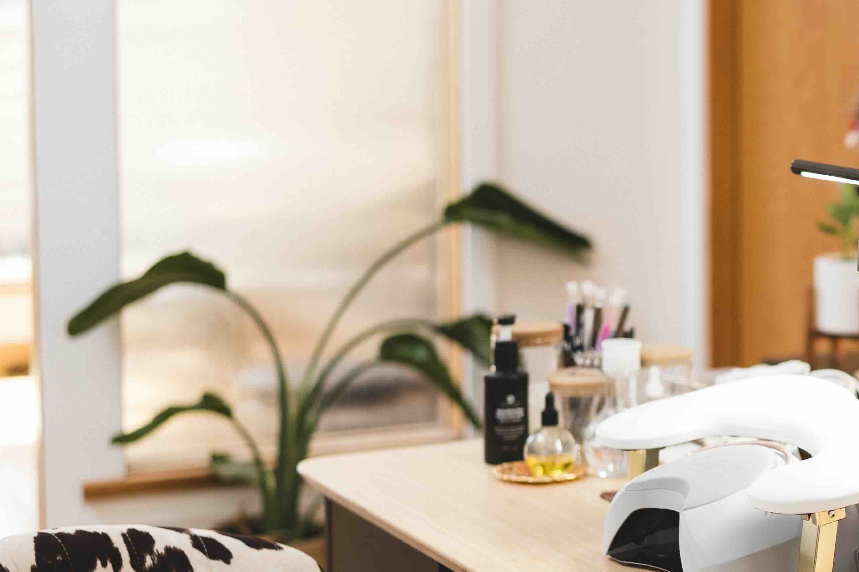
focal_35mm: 81
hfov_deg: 24.0
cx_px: 862
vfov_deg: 16.7
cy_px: 462
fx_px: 1932
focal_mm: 35
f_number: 1.4
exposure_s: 1/200
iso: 250
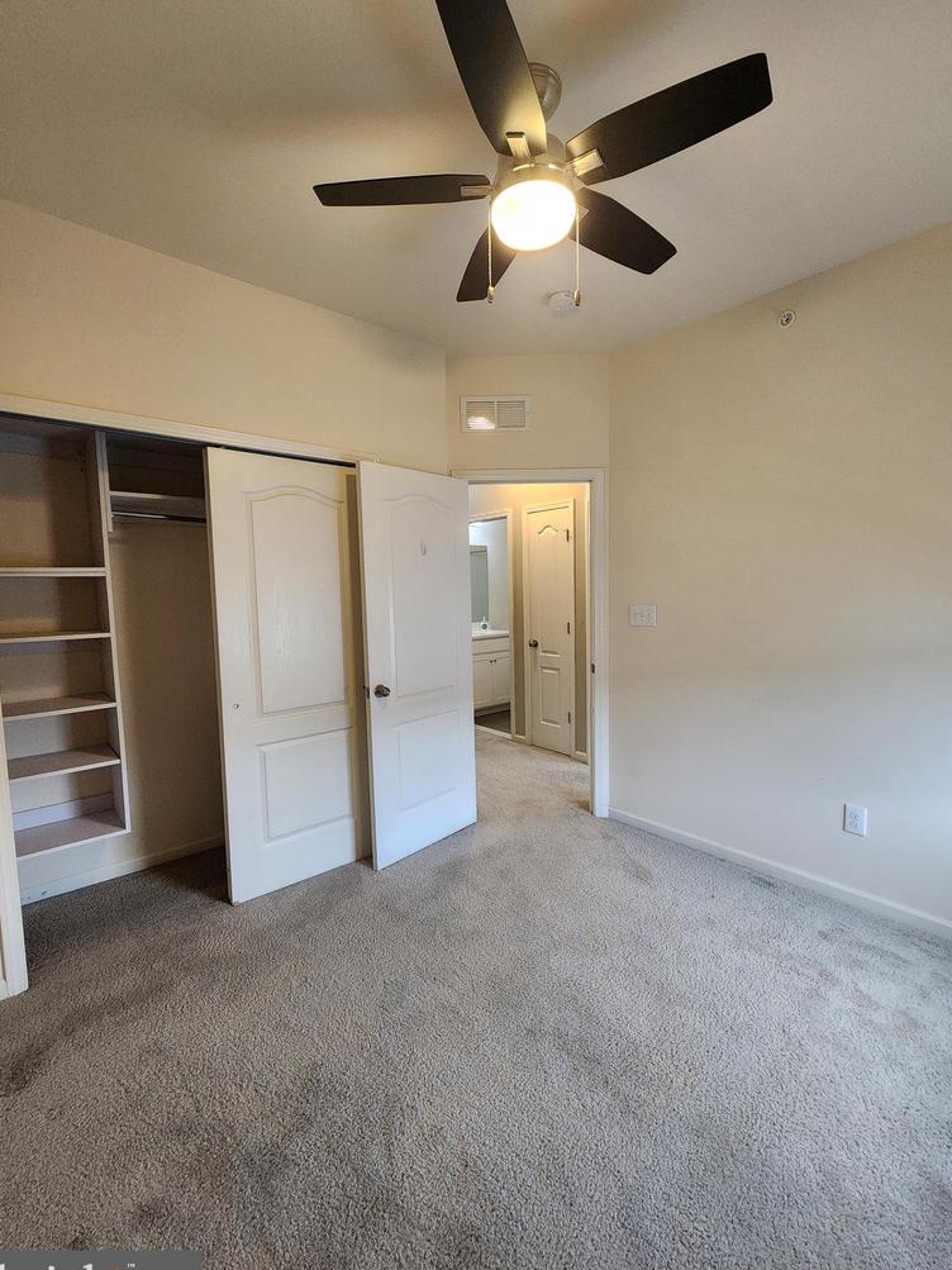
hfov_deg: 85.6
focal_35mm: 14
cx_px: 492
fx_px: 513
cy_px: 639
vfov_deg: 102.1
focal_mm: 2.2
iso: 320
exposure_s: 1/60
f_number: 2.2
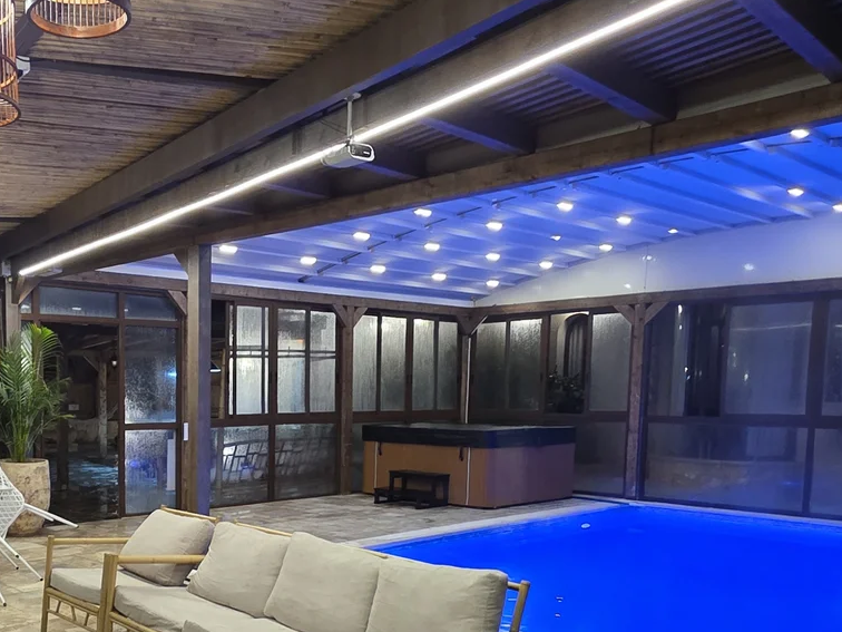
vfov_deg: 41.6
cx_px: 172
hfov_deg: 51.9
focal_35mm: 33
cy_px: 477
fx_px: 803
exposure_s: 1/50
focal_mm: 2.2
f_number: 1.9
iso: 400
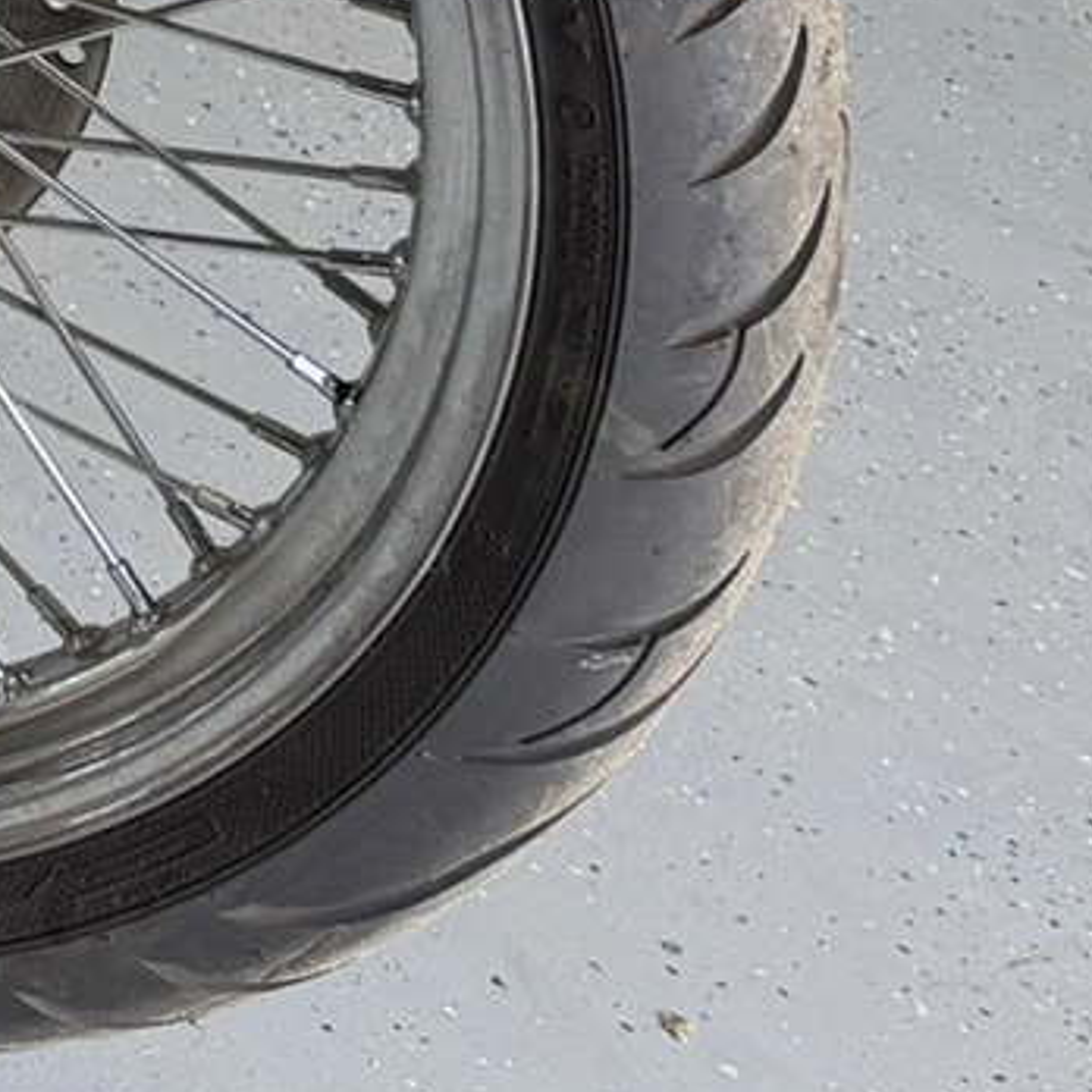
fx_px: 4354
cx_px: -1974
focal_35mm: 122
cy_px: -1108
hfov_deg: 10.8
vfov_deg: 12.5
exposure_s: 1/184
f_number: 1.78
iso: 100
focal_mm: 6.76
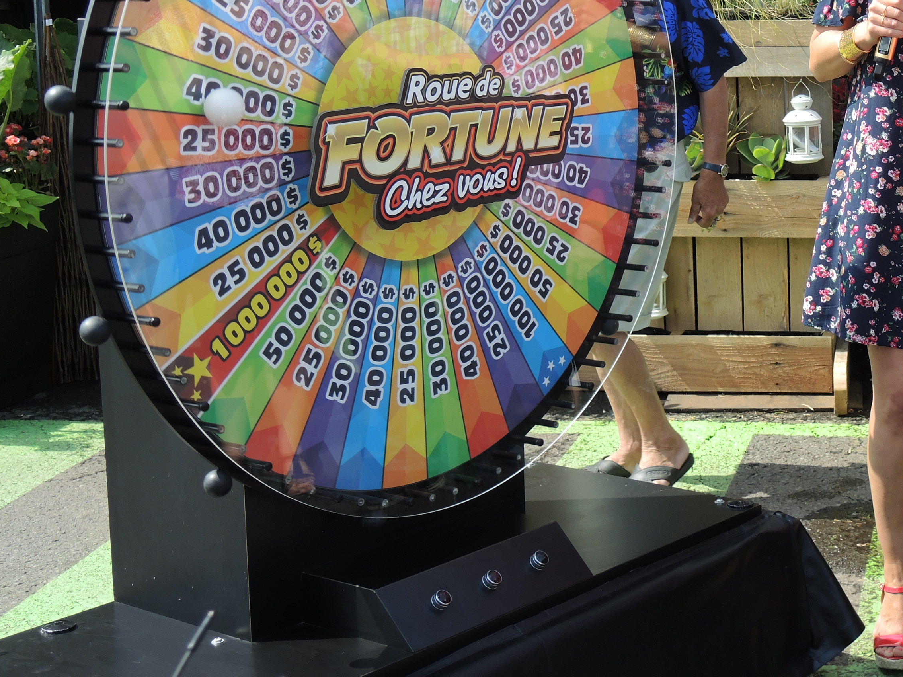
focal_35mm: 67
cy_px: 159
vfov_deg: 21.7
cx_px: 781
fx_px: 1747
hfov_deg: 28.1
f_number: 2.2
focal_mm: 8.2
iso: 80
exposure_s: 1/800
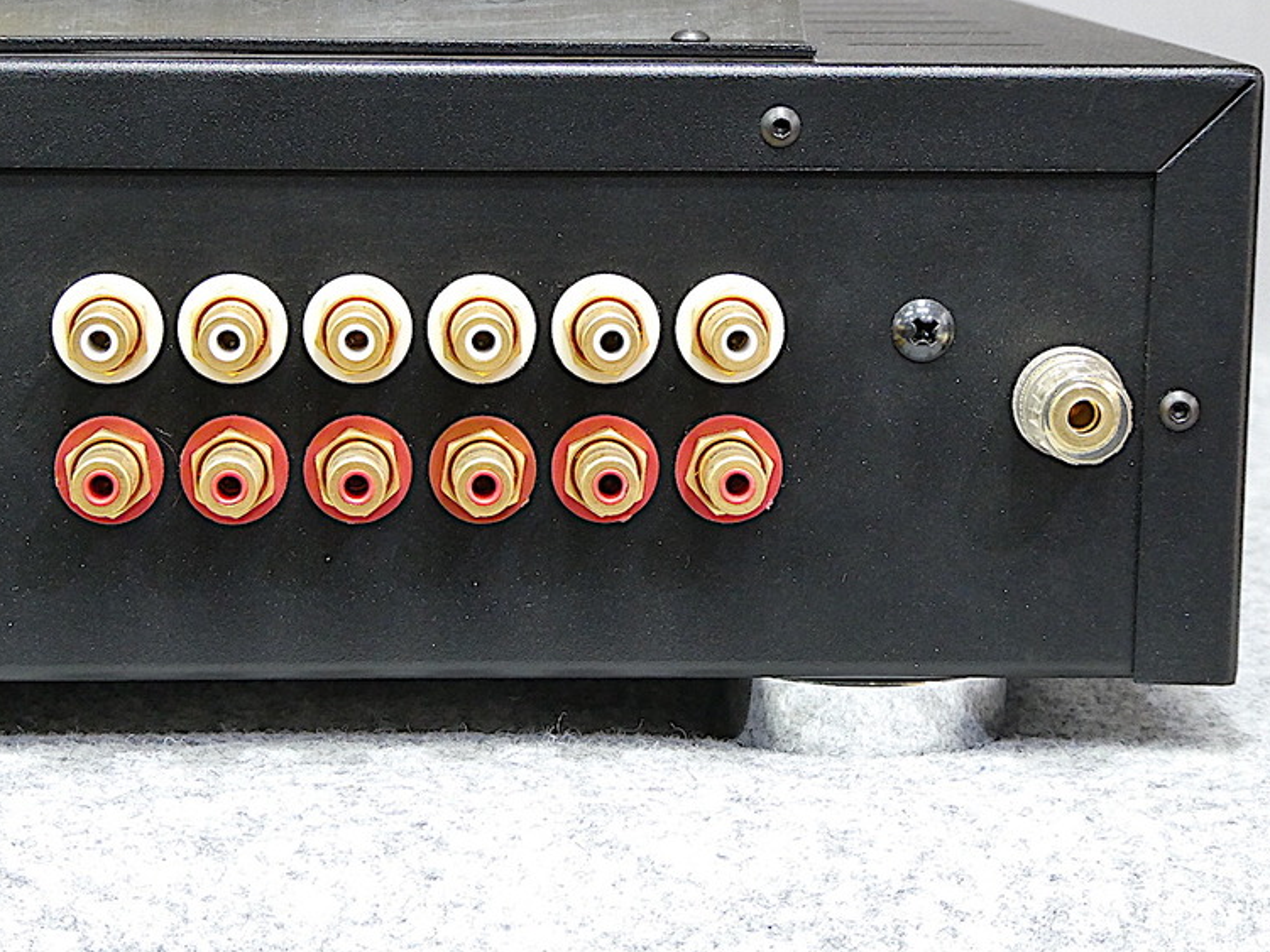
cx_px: 482
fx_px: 4218
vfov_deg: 12.9
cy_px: 411
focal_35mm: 115
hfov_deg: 17.1
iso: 400
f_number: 4.9
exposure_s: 1/8
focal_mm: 16.1
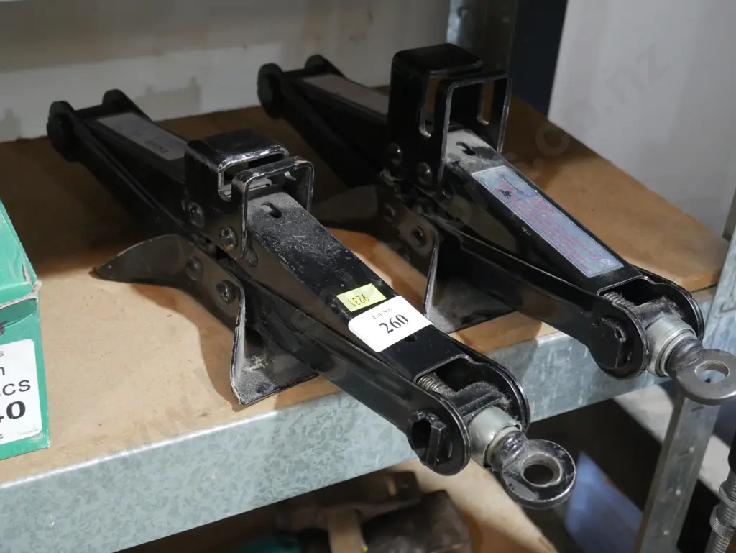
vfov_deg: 29.1
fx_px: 1064
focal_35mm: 50
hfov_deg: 38.2
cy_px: 276
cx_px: 368
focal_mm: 25
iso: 2500
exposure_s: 1/60
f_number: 5.3
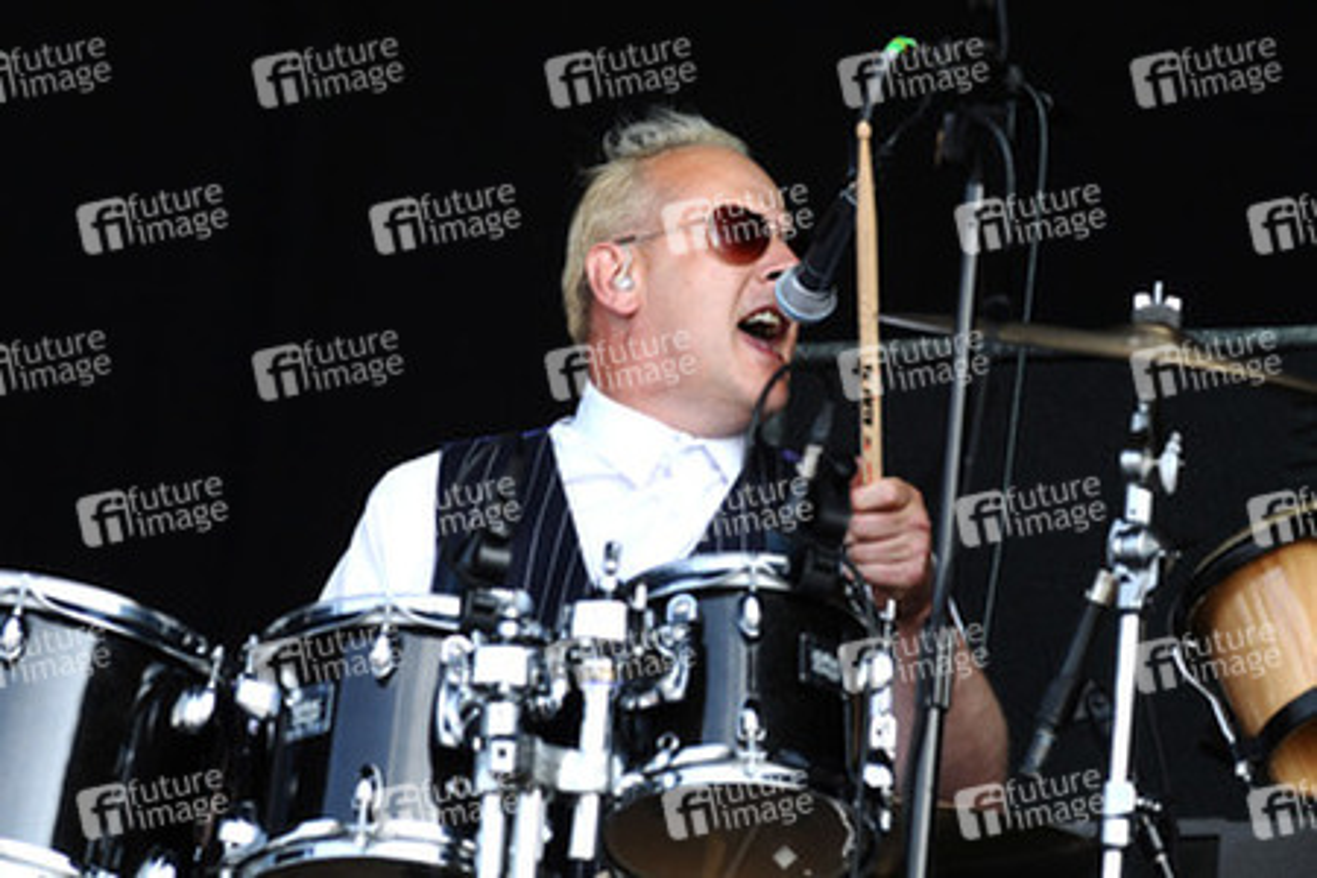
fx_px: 9602
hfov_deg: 7.8
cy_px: 439
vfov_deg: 5.2
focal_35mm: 262
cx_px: 658
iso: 320
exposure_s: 1/400
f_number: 5
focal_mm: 175
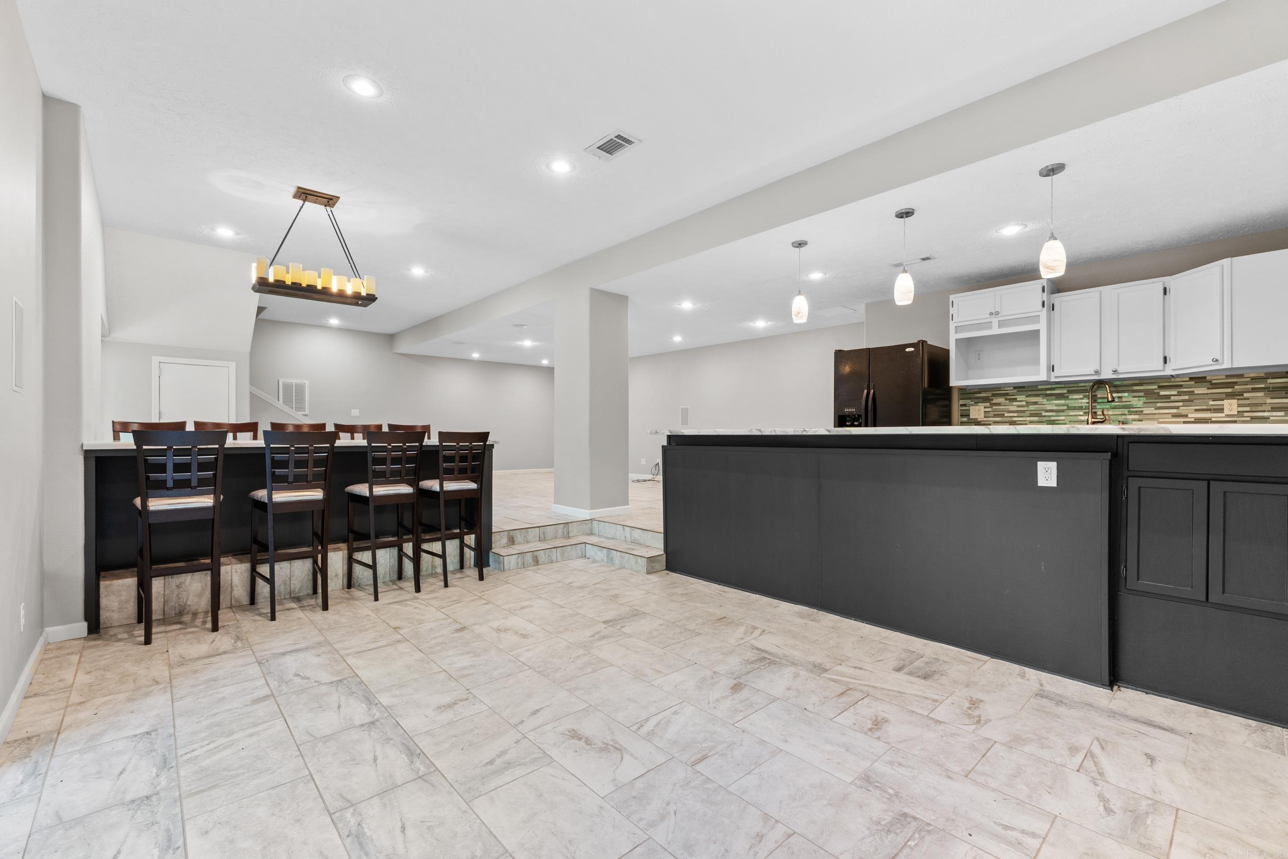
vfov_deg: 77.3
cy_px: 430
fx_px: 537
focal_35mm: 15
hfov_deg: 100.4
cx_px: 644
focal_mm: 10
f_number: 7.1
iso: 320
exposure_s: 1/2.5
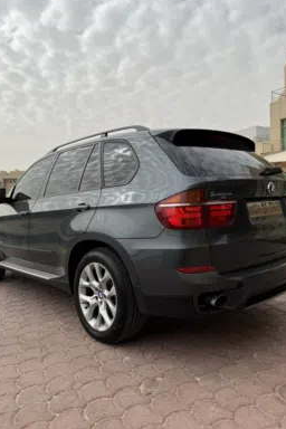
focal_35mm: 26
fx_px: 310
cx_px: 139
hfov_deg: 49.5
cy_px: 207
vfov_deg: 69.4
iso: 80
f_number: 1.78
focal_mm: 6.76
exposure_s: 1/6711
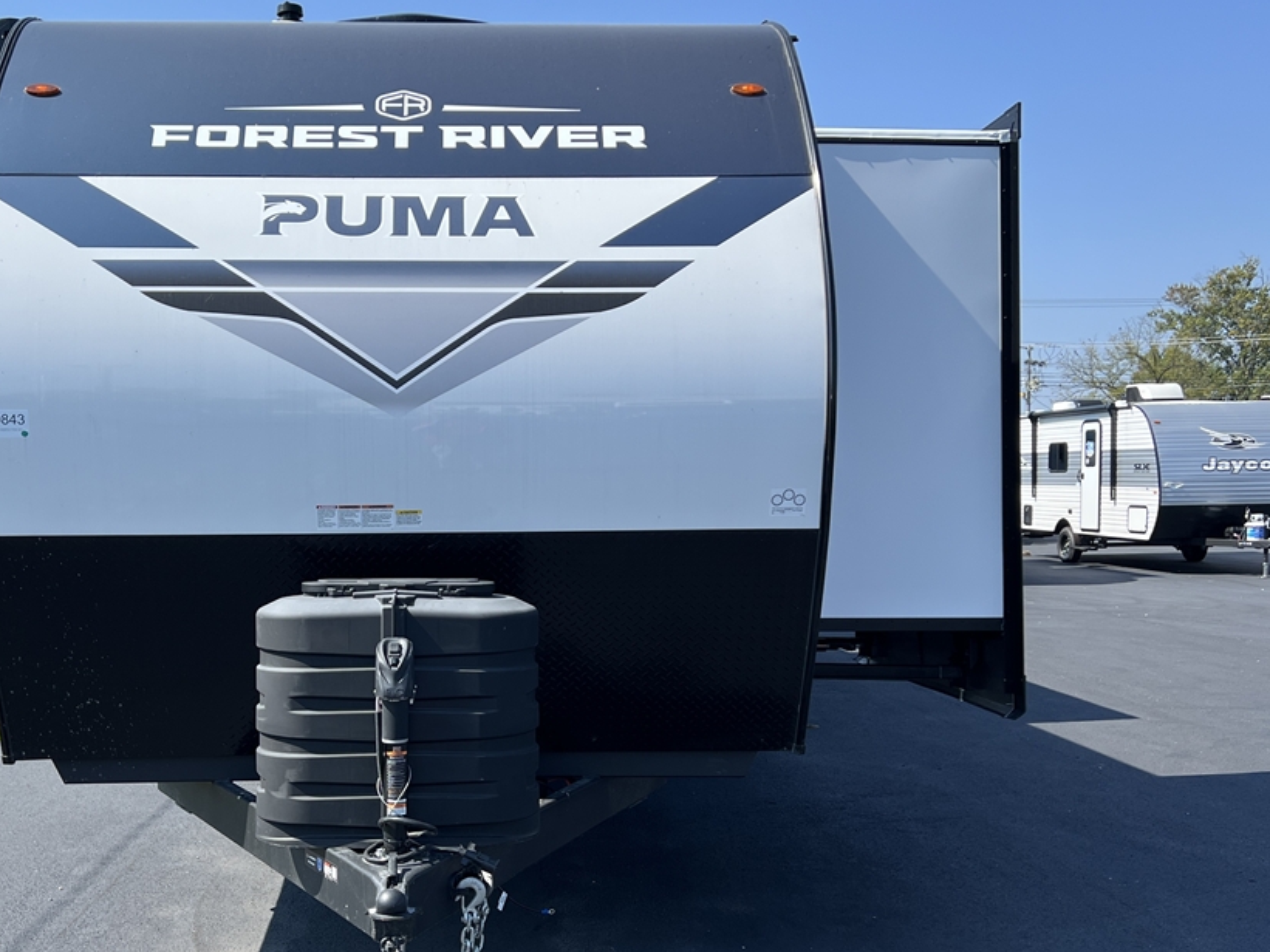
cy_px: 572
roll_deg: +1.0
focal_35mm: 38
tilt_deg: -5.0
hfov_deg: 48.5
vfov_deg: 37.6
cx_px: 481
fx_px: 1394
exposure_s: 1/3077
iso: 50
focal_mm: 5.7
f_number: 1.5
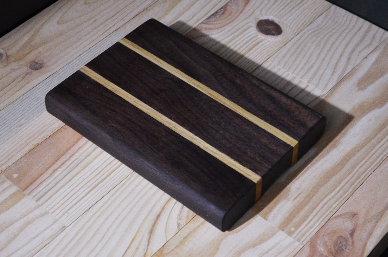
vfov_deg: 18.8
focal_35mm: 72
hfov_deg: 28.1
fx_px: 774
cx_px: 194
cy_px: 128
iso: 800
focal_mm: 48
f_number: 5.3
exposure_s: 1/40
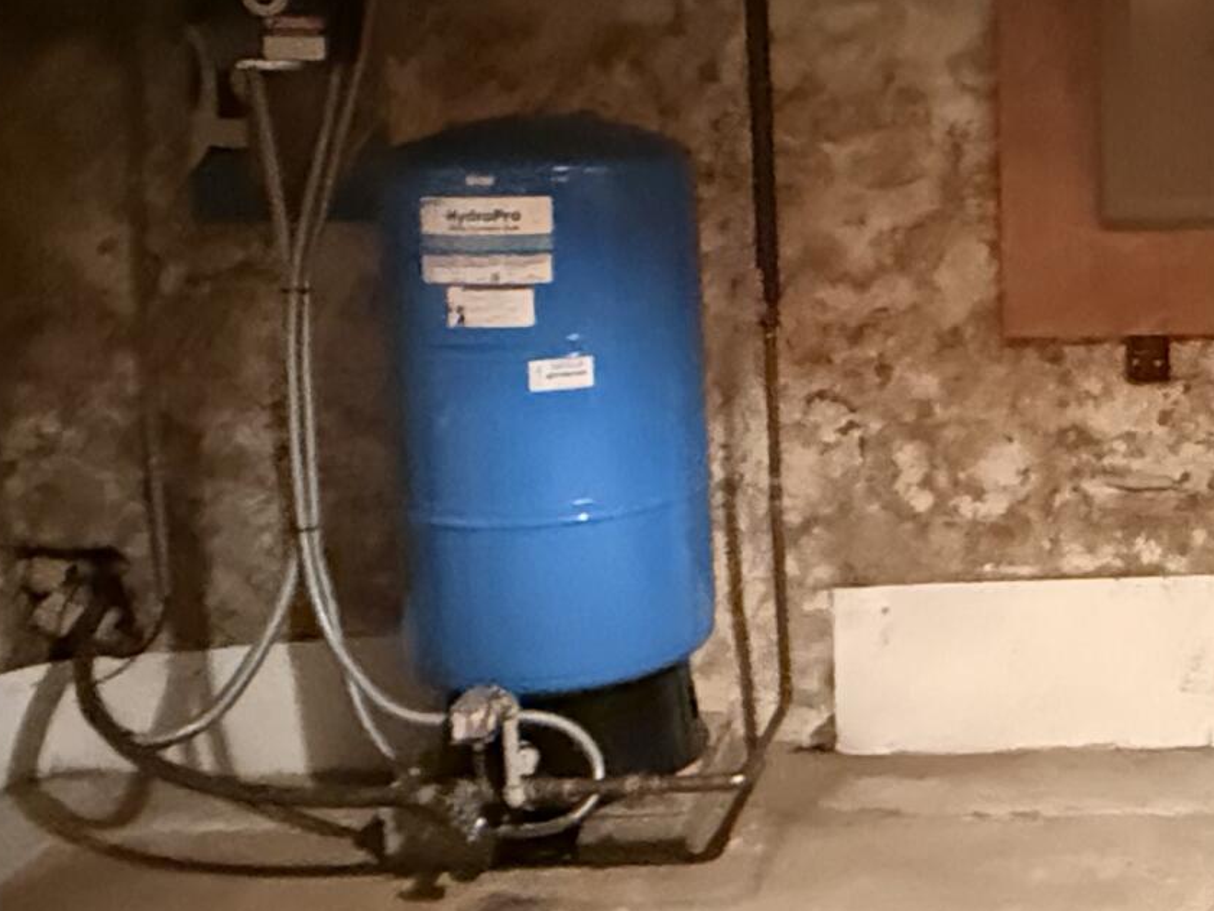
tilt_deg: -4.7
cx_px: 1176
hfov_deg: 35.1
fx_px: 1754
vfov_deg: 28.7
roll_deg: +0.0
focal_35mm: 50
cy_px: 230
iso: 1250
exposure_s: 1/30
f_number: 2.2
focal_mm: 2.22
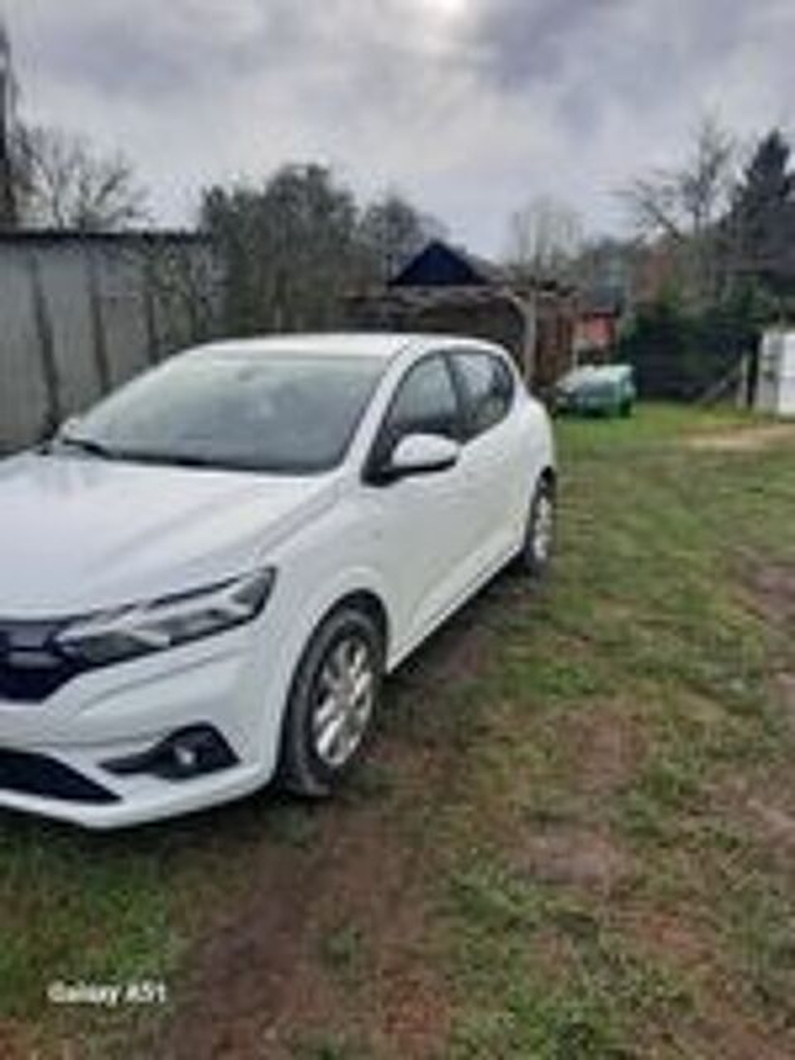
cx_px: 398
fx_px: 766
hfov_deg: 54.9
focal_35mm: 25
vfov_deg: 69.4
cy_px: 530
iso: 32
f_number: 2
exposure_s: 1/350
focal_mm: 4.6
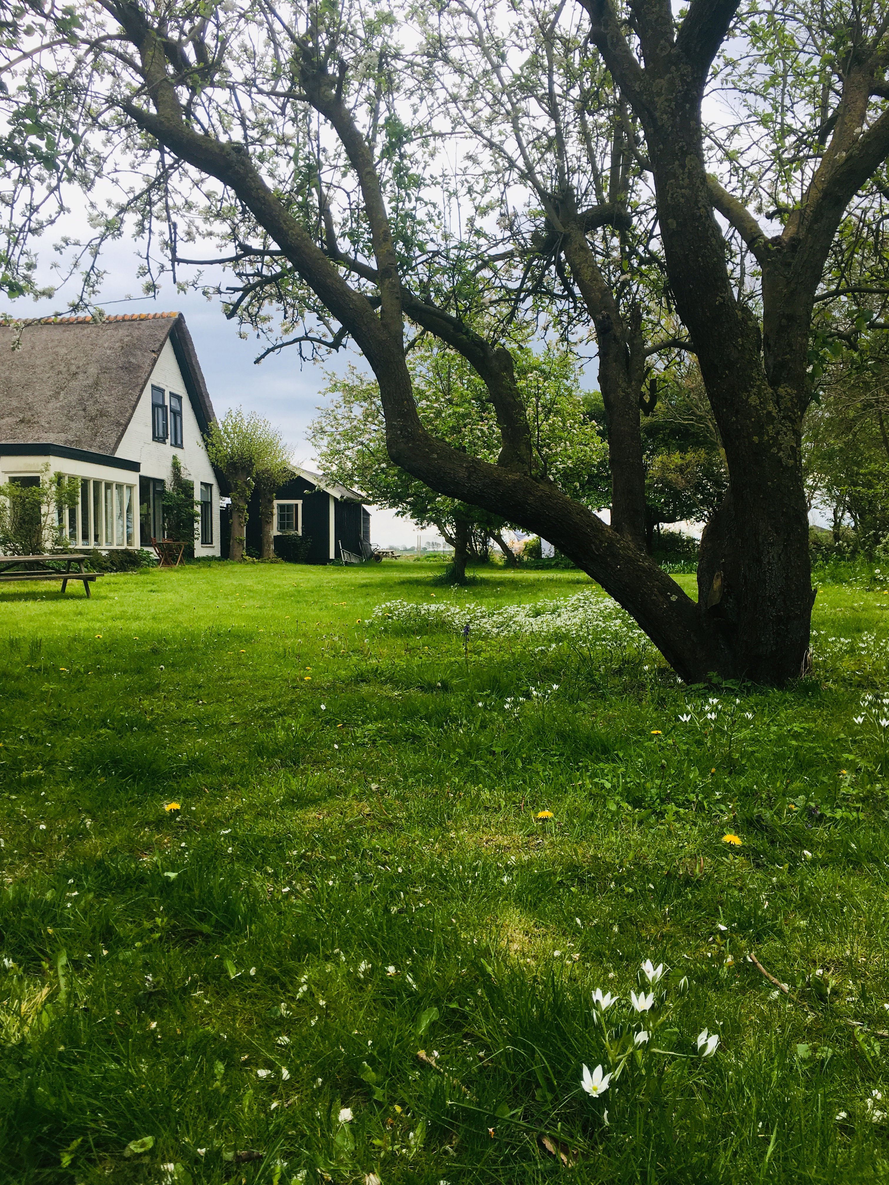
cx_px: 444
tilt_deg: -3.7
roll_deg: +1.5
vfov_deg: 61.7
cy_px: 592
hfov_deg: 48.2
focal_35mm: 29
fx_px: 993
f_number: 2.2
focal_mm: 4.15
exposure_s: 1/785
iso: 25
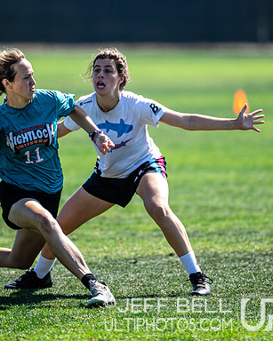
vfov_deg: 3.4
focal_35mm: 571
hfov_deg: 2.7
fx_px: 5769
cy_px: 111
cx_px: 134
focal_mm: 300
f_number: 3.2
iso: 220
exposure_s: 1/2000
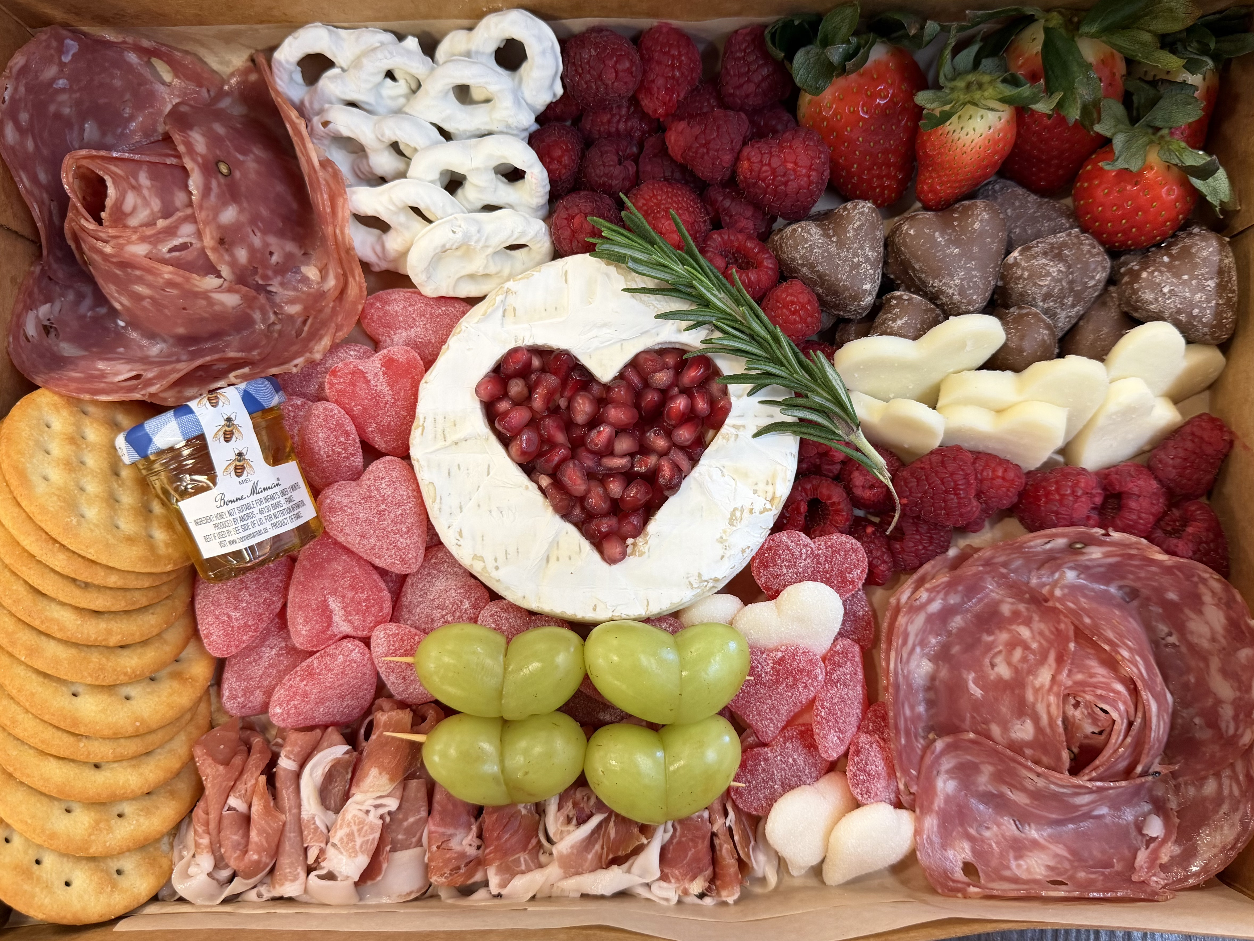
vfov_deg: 56.8
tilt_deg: -85.6
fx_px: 869
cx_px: 627
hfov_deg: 71.6
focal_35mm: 24
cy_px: 470
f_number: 1.78
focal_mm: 6.76
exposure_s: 1/60
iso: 200
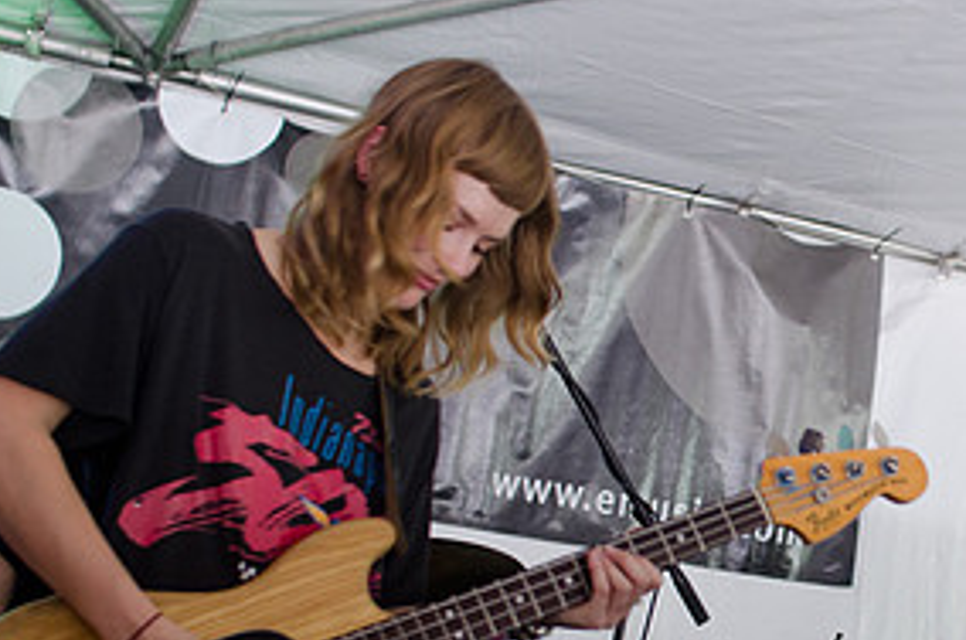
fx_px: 2463
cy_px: 507
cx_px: 905
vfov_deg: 14.7
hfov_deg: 21.6
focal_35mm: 92
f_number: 3.2
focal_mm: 30
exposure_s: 1/100
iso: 640
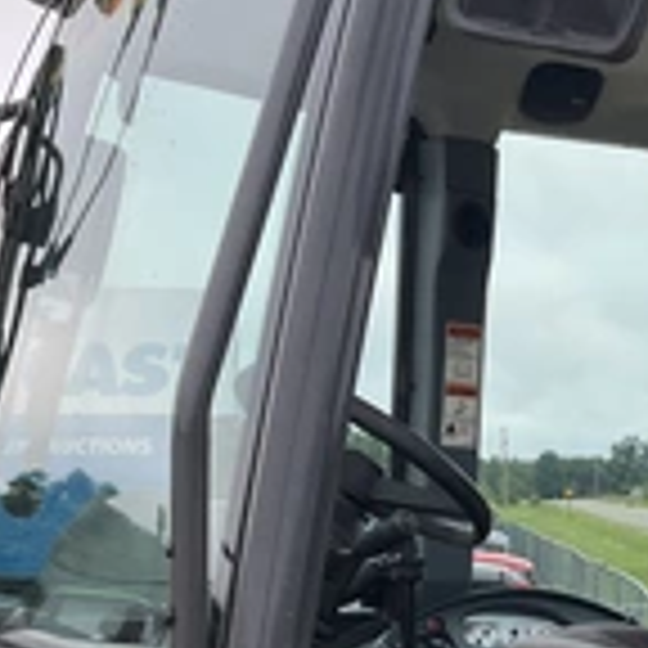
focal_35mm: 71
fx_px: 1504
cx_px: 644
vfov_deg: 23.4
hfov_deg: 23.3
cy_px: 634
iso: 25
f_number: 1.8
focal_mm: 3
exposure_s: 1/351
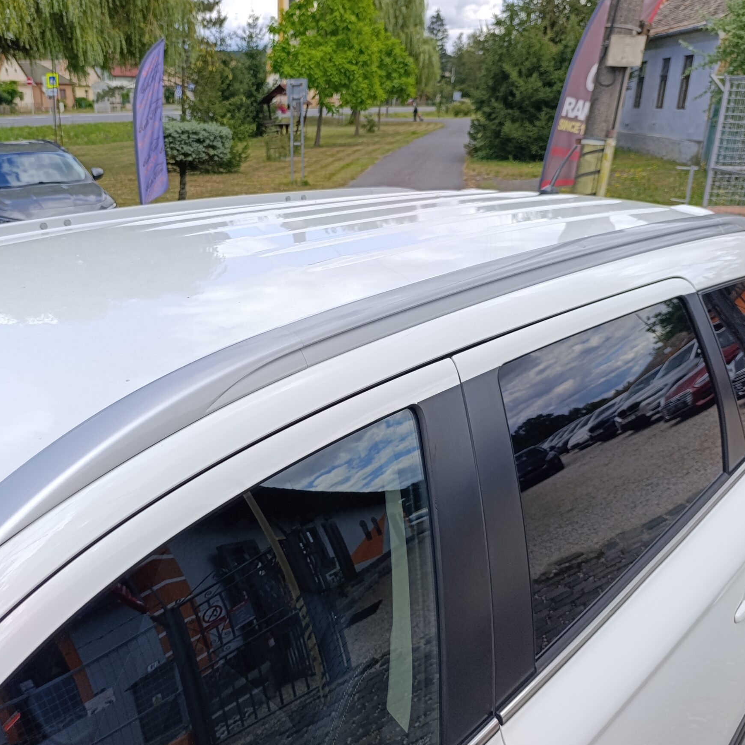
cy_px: 379
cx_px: 284
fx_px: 730
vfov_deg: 54.0
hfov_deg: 53.5
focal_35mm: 30
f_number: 1.6
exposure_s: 1/490
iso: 50
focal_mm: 6.14
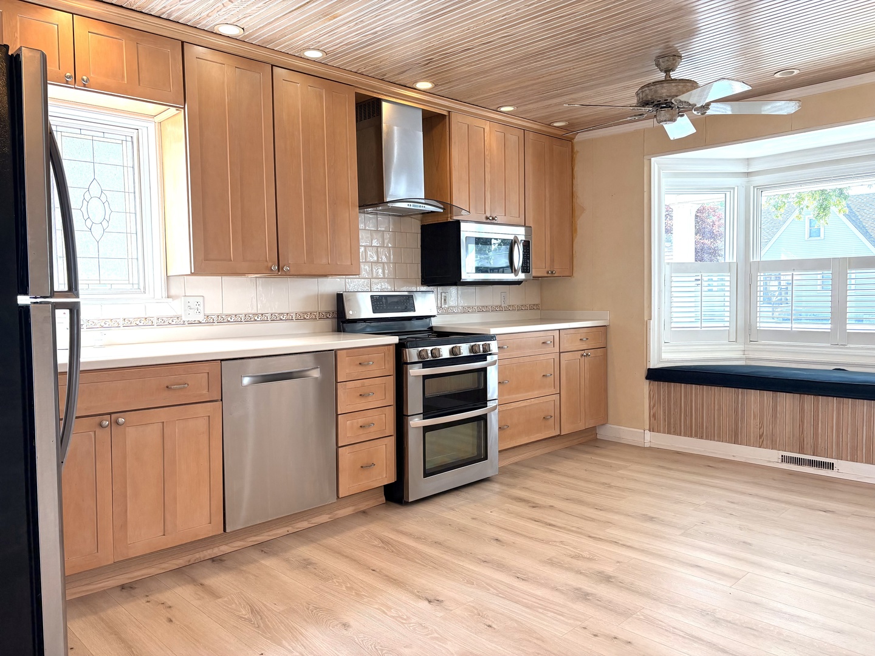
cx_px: 438
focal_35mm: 26
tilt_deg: -2.9
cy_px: 328
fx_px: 657
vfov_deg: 53.1
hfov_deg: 67.3
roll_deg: +0.8
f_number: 1.6
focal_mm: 5.96
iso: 125
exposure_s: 1/217
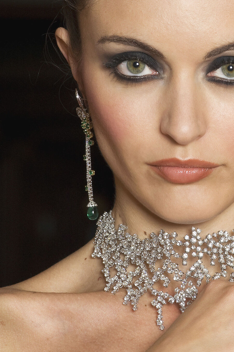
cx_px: 179
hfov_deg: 4.1
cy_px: 149
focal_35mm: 334
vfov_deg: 6.2
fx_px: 3261
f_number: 10
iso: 200
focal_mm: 135
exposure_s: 1/160
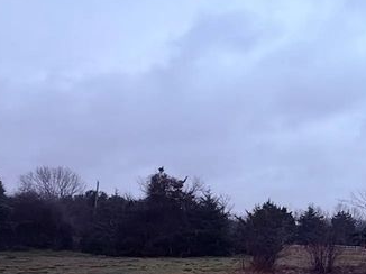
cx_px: 433
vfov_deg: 32.6
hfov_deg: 34.7
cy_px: 183
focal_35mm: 44
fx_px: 465
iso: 50
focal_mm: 2.22
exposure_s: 1/359
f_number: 2.2
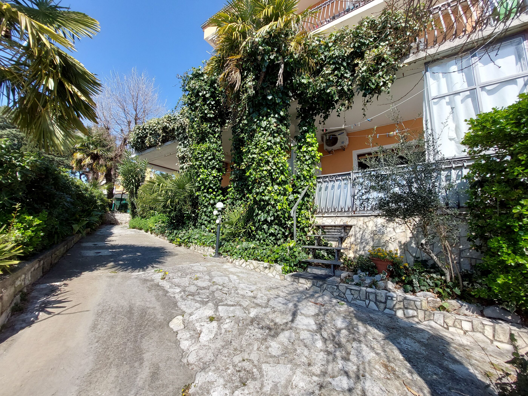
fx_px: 198
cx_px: 264
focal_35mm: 13
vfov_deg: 89.9
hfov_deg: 106.2
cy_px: 198
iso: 50
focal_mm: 1.74
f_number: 2.2
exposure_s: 1/1003
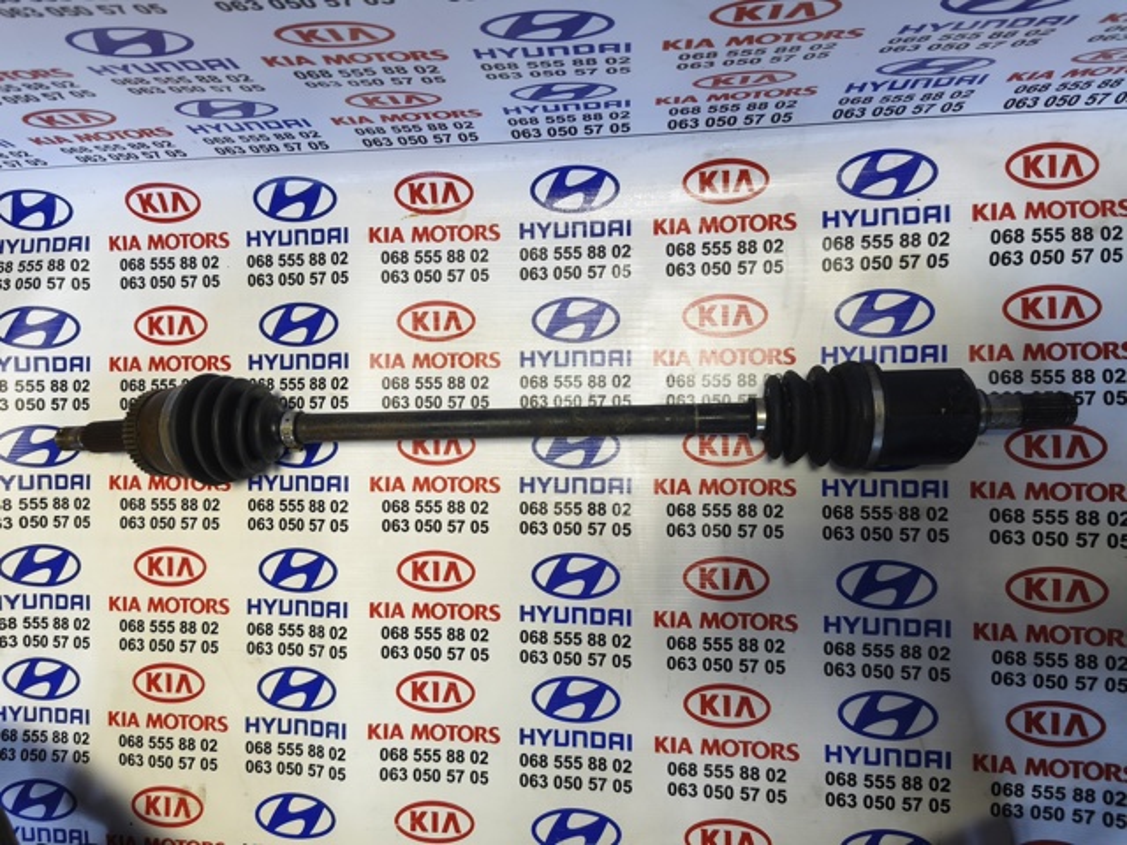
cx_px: 564
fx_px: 749
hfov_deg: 73.9
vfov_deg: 58.9
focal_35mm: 23
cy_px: 422
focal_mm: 5.35
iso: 250
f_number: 1.7
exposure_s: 1/50
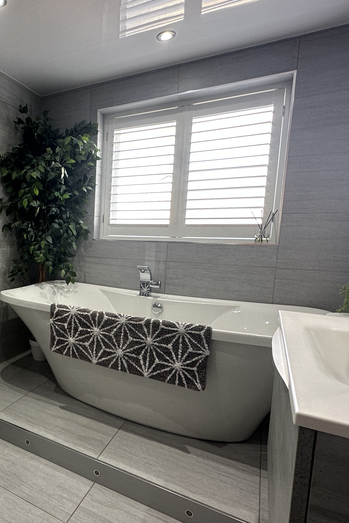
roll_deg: -0.9
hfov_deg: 46.4
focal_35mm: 24
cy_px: 273
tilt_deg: -6.0
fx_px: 349
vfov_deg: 73.7
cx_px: 18
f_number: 2.2
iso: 125
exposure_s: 1/100
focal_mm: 2.22
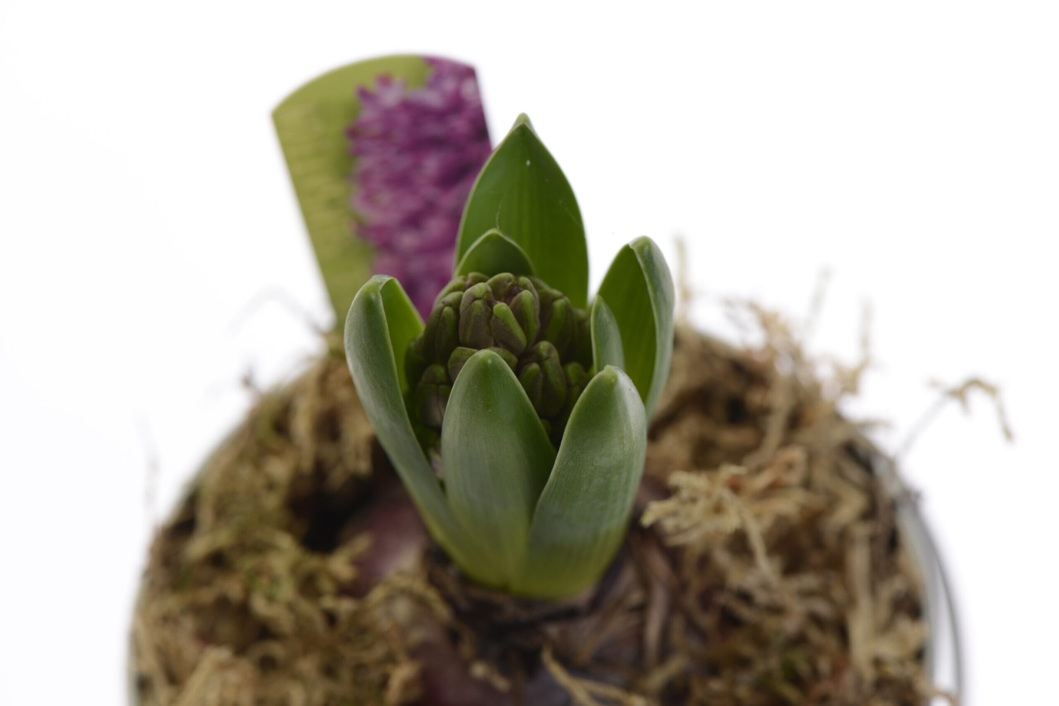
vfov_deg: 13.0
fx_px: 3089
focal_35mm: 105
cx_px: 530
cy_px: 353
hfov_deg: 19.5
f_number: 9
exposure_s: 1/125
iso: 100
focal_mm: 105
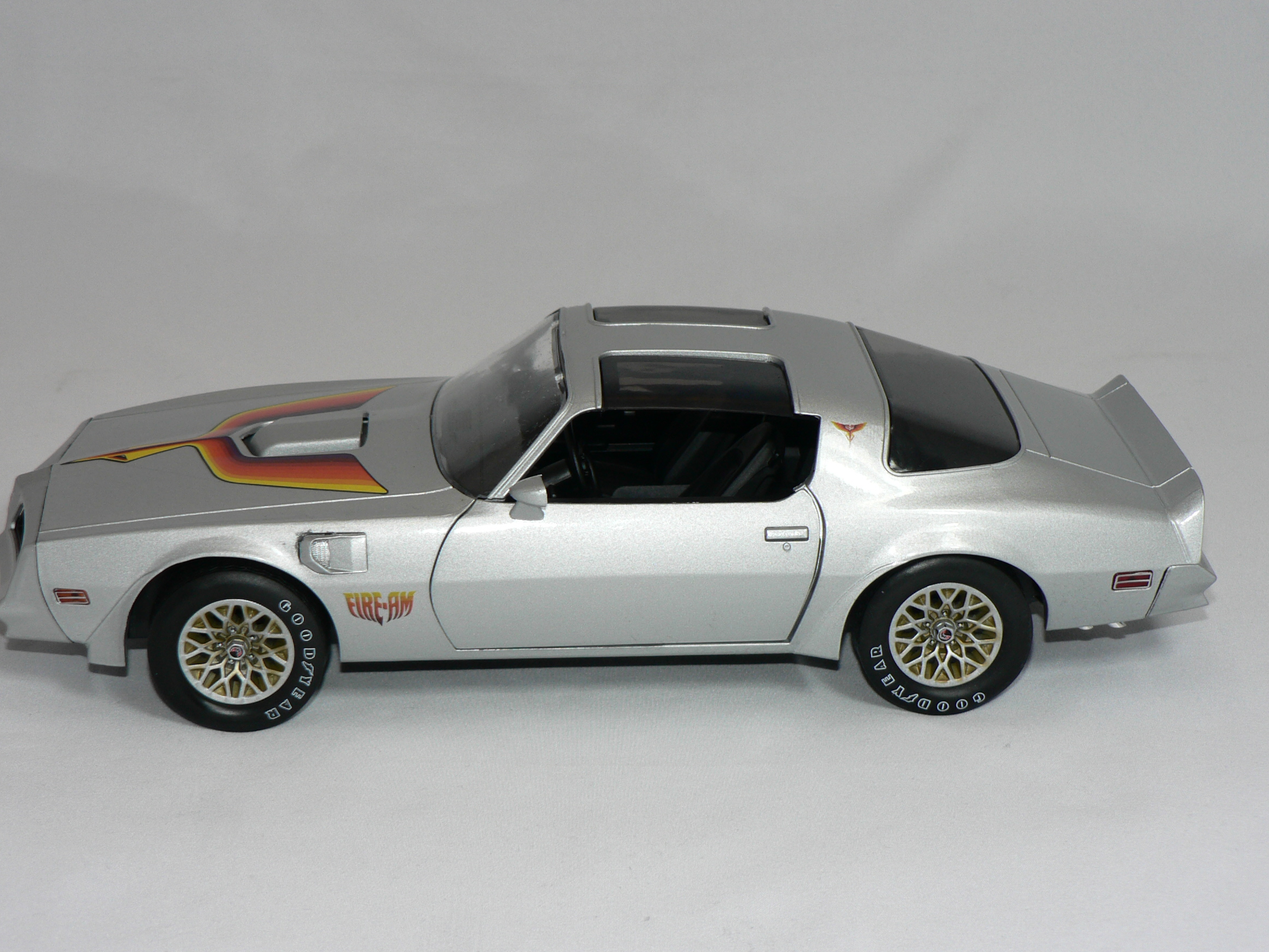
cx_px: 610
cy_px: 511
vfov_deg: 21.6
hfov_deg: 28.6
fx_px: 2493
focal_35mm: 68
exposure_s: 1/60
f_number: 3.2
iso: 80
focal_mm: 10.4
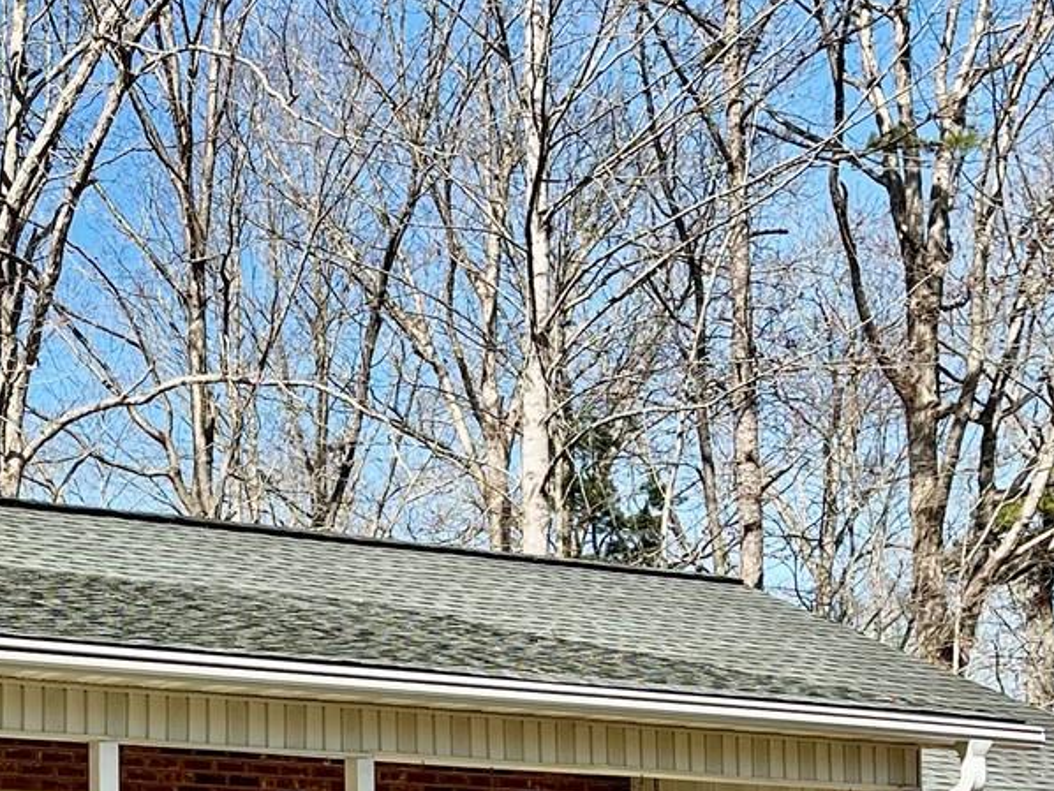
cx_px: -41
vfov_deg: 16.2
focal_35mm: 89
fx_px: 2711
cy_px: 833
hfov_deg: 21.1
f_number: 1.5
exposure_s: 1/3257
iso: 50
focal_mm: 5.7
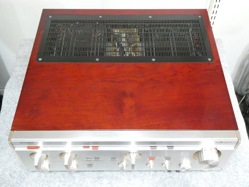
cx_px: 124
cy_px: 94
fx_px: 288
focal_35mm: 40
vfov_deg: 36.0
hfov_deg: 46.8
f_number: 3.8
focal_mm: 7.2
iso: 1600
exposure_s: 1/50
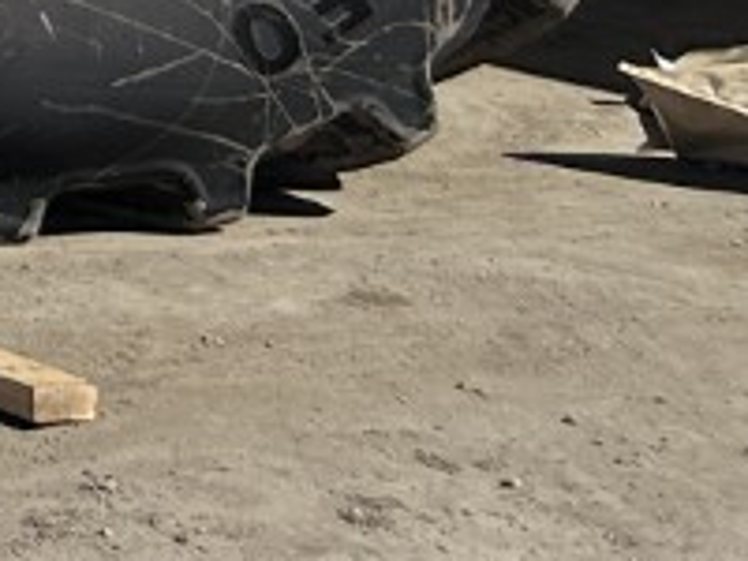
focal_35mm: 187
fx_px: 4041
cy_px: -1253
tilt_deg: +5.6
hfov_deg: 8.6
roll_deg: +0.0
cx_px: -1552
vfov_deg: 6.9
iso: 50
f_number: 1.5
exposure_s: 1/4274
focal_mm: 5.7
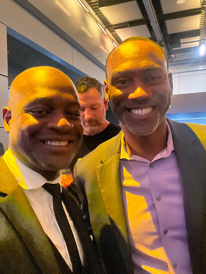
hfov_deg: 46.8
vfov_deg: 60.0
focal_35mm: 30
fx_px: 238
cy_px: 137
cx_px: 103
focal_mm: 2.71
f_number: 2.2
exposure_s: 1/15
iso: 2500
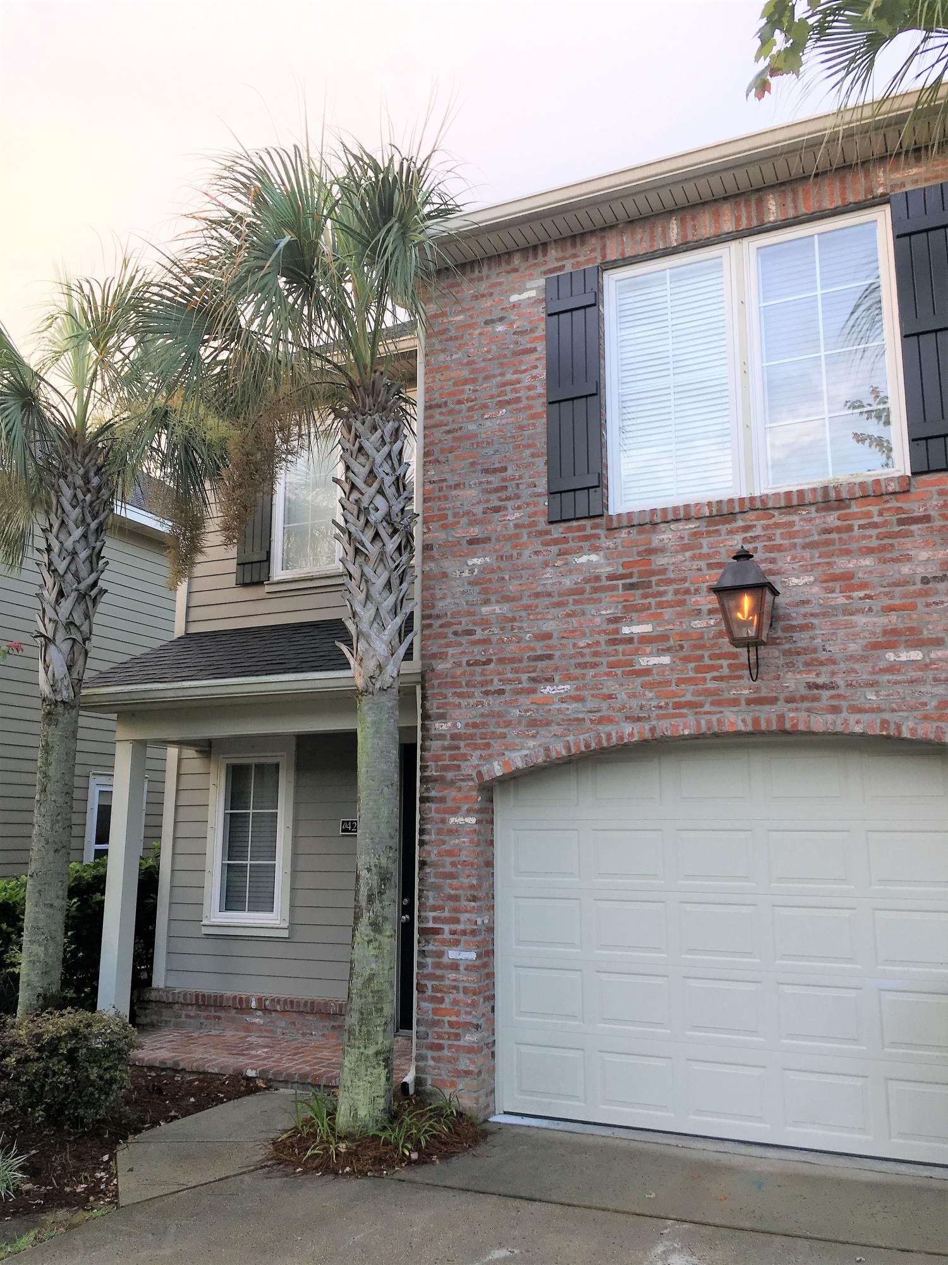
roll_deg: +0.7
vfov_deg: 61.7
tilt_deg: +10.3
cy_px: 632
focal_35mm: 29
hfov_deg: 48.2
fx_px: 1059
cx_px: 474
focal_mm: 4.15
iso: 25
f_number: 2.2
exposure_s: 1/40
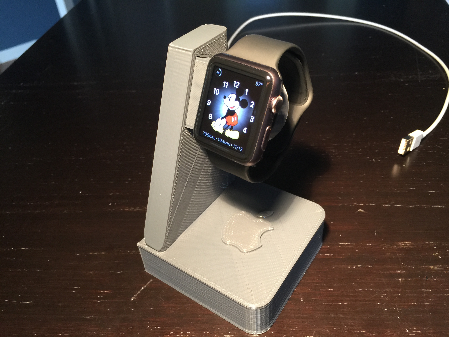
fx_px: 376
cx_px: 224
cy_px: 168
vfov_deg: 48.2
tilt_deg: -37.0
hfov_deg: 61.7
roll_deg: +3.8
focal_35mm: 29
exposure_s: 1/15
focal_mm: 4.15
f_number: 2.2
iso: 64
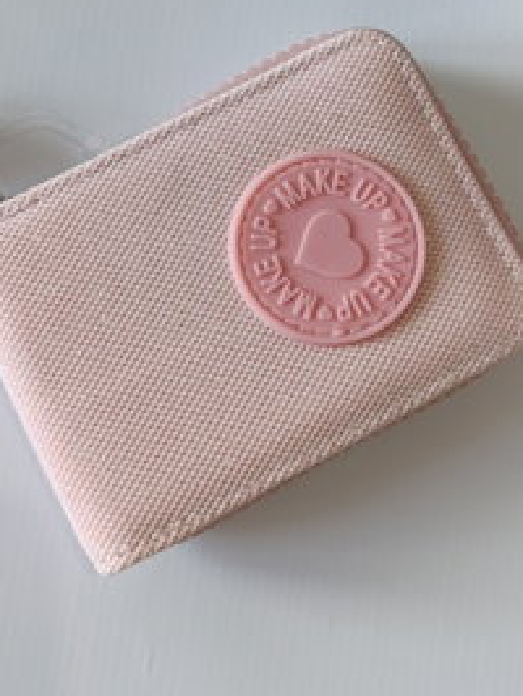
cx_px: 225
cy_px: 179
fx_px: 925
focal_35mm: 46
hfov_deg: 31.5
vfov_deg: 40.1
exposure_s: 1/100
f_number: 1.6
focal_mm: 6.14
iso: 500
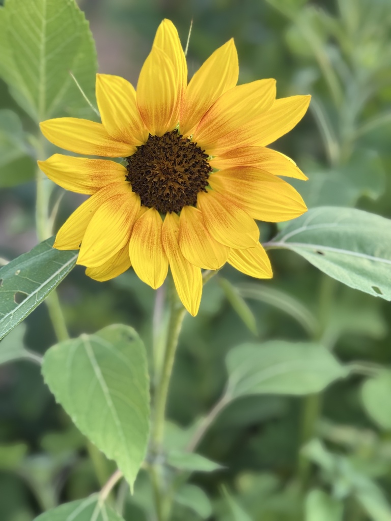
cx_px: 196
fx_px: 723
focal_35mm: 48
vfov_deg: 39.7
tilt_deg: -26.8
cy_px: 260
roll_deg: +3.2
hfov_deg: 30.3
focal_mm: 6.76
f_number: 1.78
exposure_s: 1/563
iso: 64
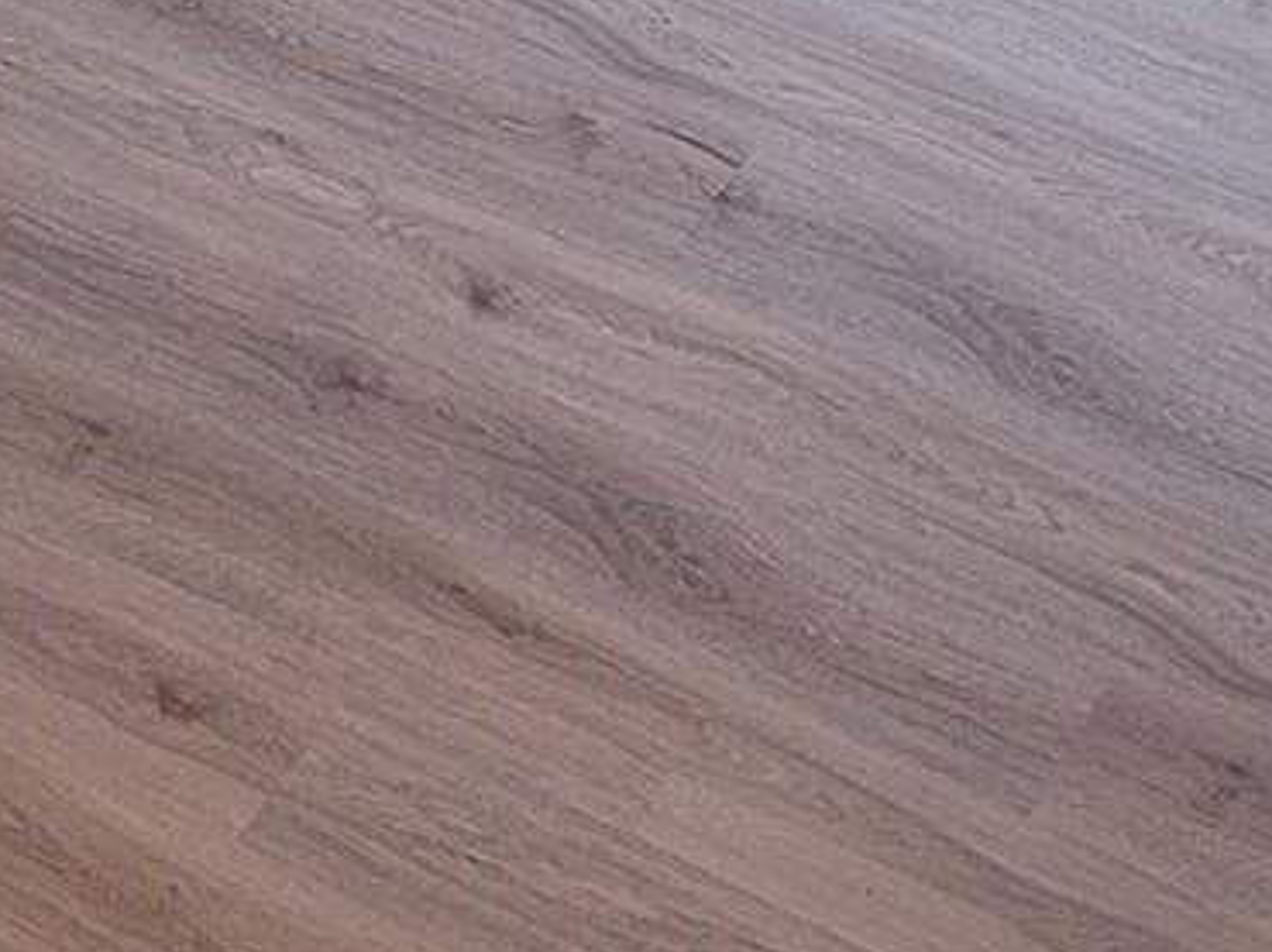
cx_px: 1169
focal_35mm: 144
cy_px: -1615
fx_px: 5288
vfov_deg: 8.9
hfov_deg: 13.6
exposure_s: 1/60
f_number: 1.8
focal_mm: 5.4
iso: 160
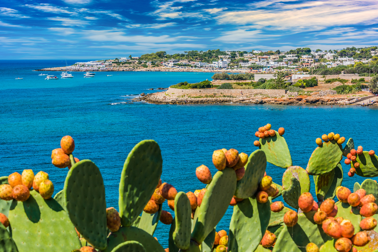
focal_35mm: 70
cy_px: 126
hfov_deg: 28.8
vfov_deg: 19.5
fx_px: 735
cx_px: 189
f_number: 13
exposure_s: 1/320
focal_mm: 70
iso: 200
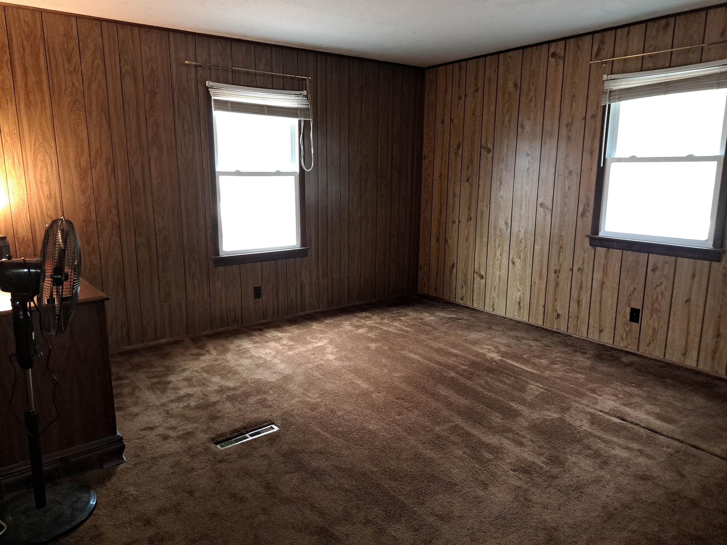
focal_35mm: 24
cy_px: 272
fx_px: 504
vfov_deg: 56.8
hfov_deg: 71.6
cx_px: 364
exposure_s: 1/40
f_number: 1.8
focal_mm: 5.23
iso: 320
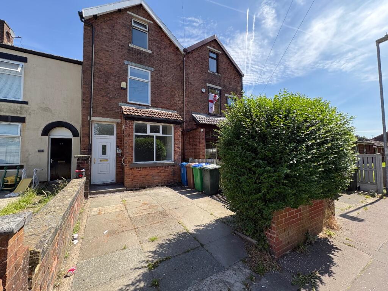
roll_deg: +1.5
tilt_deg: +3.4
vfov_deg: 85.7
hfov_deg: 102.1
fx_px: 157
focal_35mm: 14
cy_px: 146
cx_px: 194
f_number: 2.2
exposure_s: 1/582
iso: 64
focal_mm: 2.22
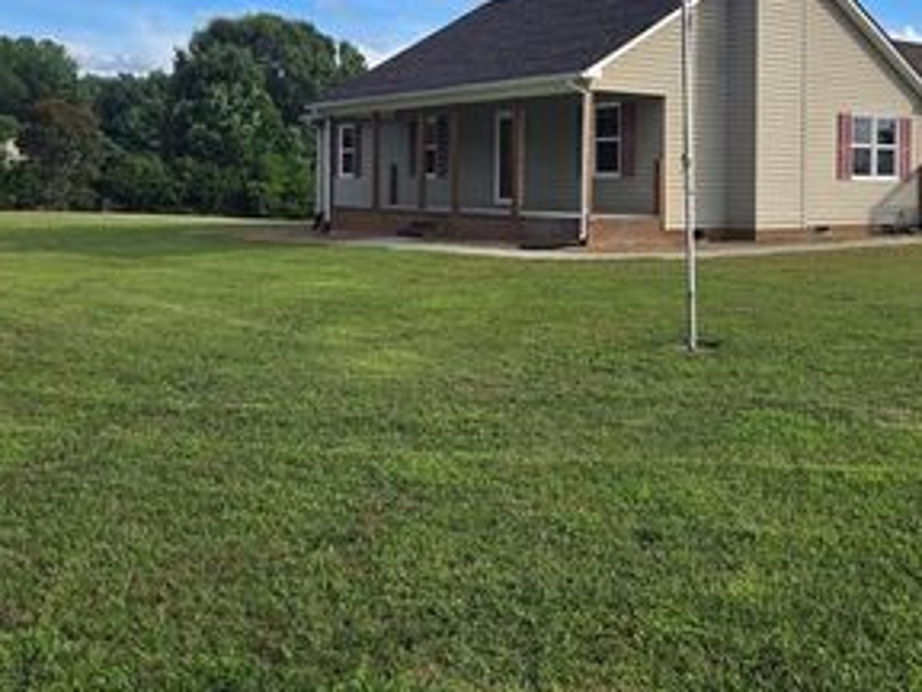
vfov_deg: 35.3
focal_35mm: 40
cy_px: 191
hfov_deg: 46.6
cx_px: 531
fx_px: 1065
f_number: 1.8
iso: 25
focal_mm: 5.4
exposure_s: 1/1102
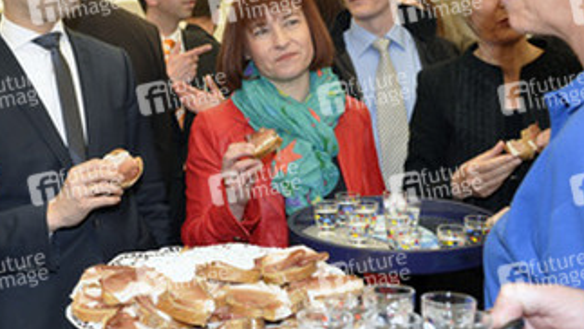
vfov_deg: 21.9
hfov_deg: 37.7
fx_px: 848
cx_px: 206
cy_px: 139
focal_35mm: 55
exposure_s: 1/200
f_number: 5.6
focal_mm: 25
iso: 400
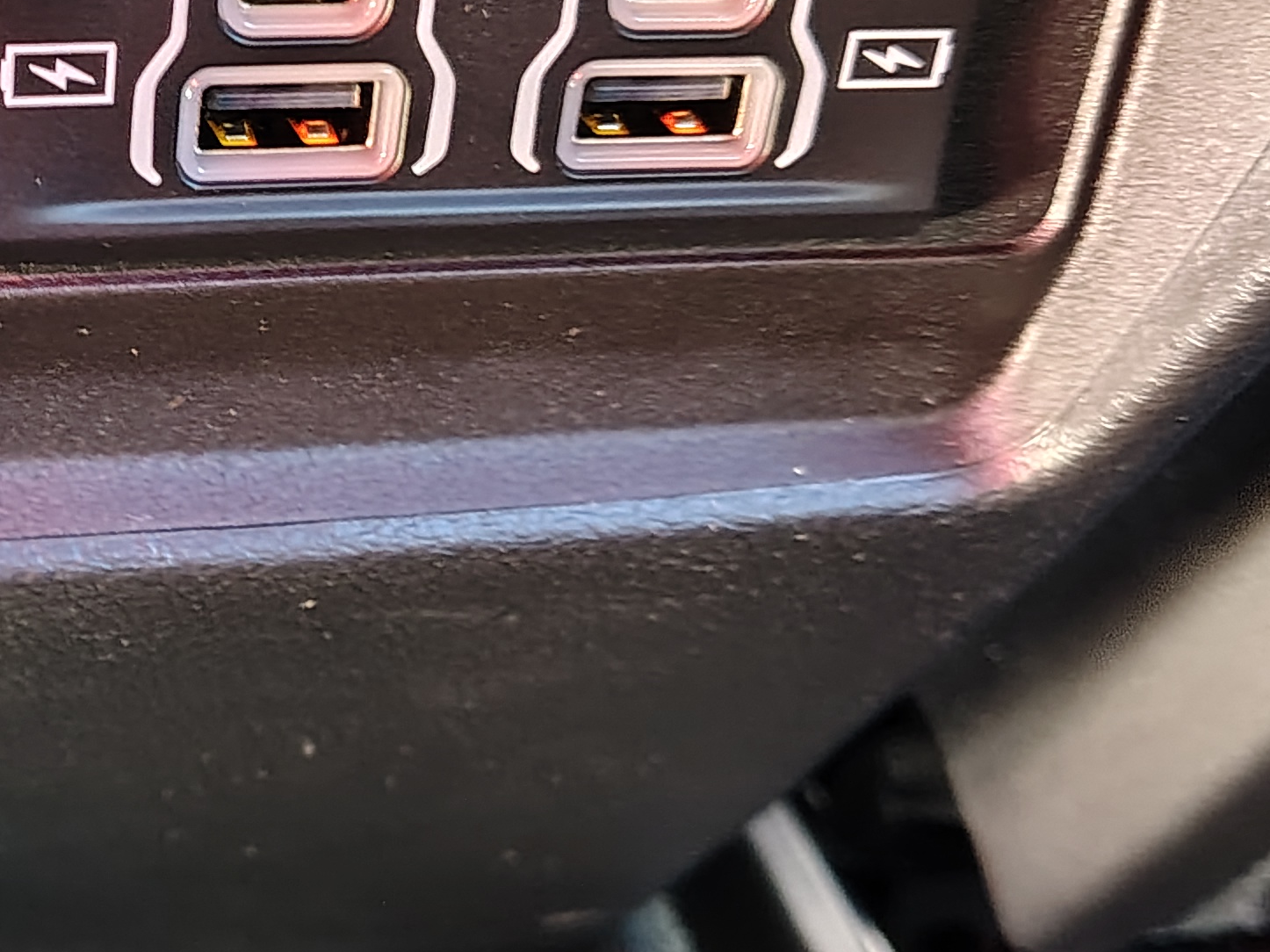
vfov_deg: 21.6
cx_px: 84
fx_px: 2494
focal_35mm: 68
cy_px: 458
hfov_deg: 27.4
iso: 2572
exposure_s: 1/12.5
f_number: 1.8
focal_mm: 5.56
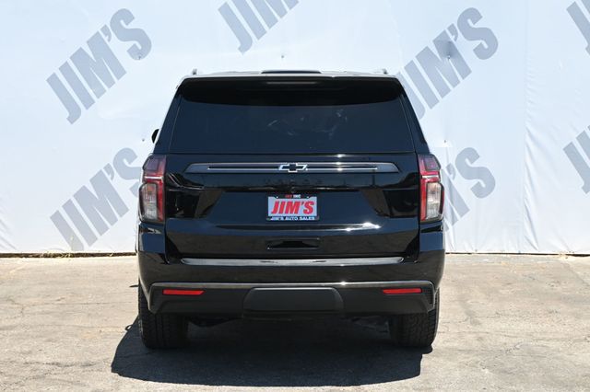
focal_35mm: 58
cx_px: 295
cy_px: 196
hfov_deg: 34.2
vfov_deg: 23.2
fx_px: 958
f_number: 5.6
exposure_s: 1/250
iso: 320
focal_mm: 39
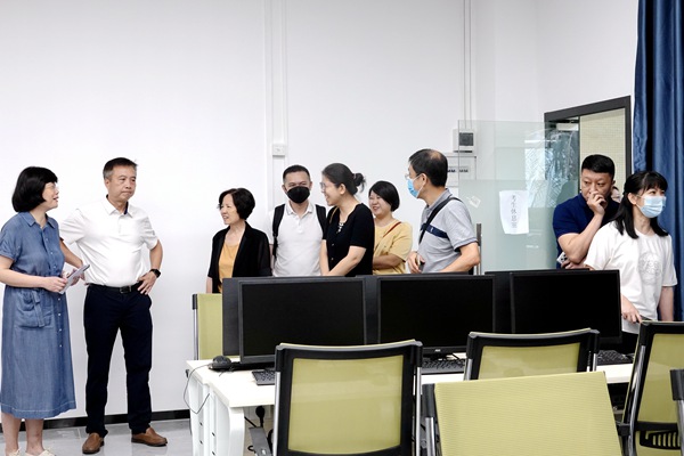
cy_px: 228
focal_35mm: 50
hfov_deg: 39.6
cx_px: 342
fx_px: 950
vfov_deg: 27.0
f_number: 4.5
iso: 800
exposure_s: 1/80
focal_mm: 18.21
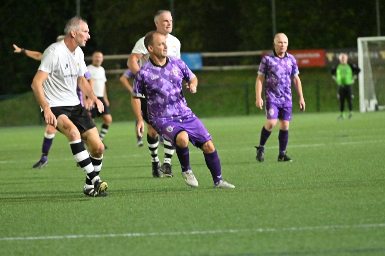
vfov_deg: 4.8
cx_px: 192
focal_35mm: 285
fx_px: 3047
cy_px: 128
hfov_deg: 7.2
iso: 8000
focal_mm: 190
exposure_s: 1/640
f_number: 4.5
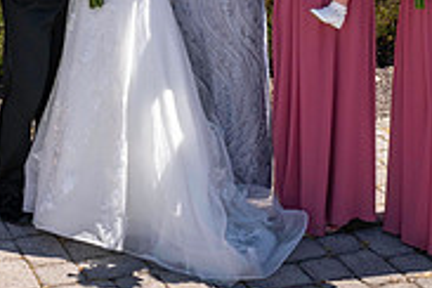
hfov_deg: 20.4
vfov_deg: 13.1
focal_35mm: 99
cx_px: 107
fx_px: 1188
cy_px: -129
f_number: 16
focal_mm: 29
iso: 500
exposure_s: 1/160
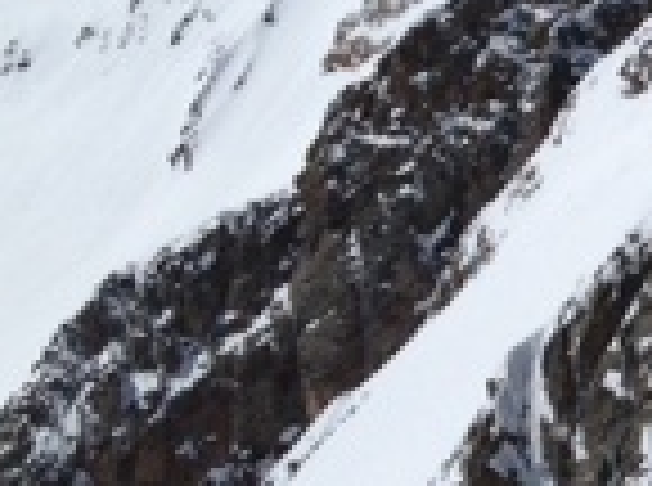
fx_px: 2912
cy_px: 72
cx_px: 1223
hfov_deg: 11.7
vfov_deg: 9.5
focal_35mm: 155
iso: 50
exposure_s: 1/9259
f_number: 2.4
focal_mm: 4.28
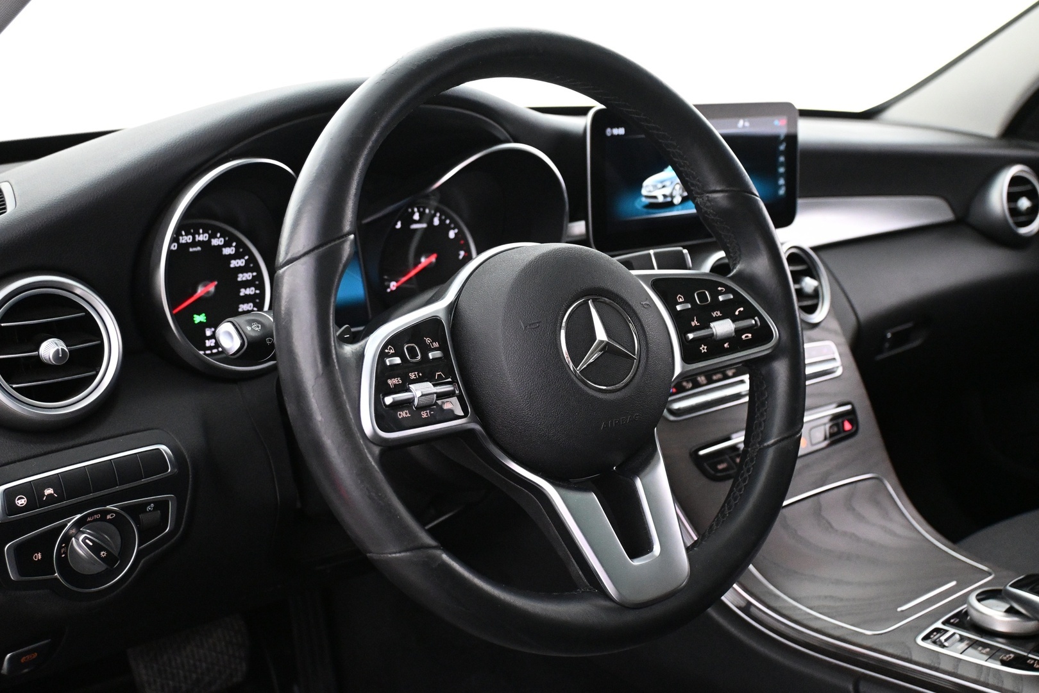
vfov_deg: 34.2
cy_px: 346
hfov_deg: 49.6
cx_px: 520
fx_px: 1125
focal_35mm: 39
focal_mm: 26
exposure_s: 1/30
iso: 4000
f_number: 4.5
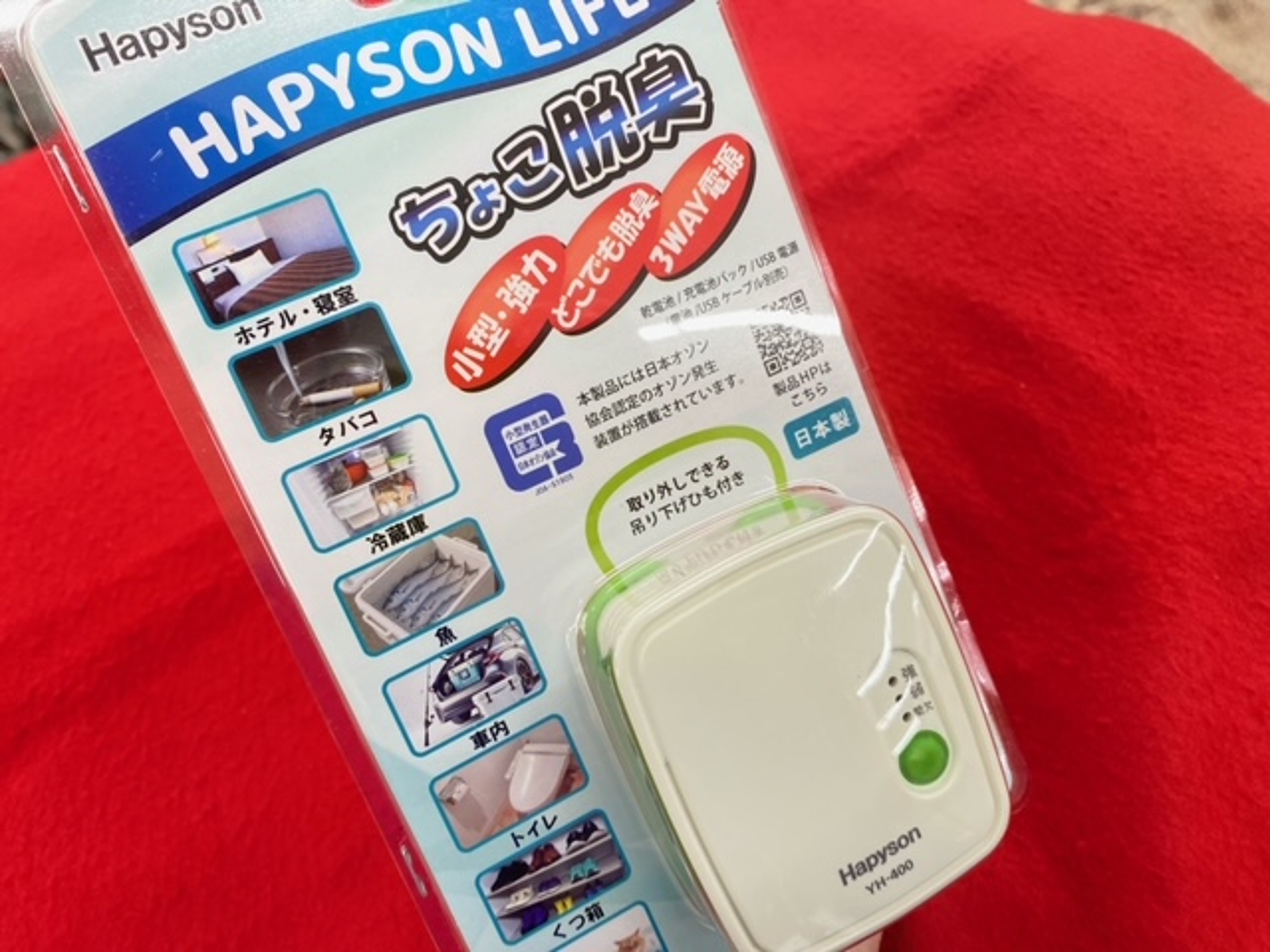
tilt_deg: -58.6
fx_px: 954
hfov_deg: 67.3
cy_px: 476
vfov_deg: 53.1
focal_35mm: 26
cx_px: 635
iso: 64
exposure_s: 1/100
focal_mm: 4.25
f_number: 1.8
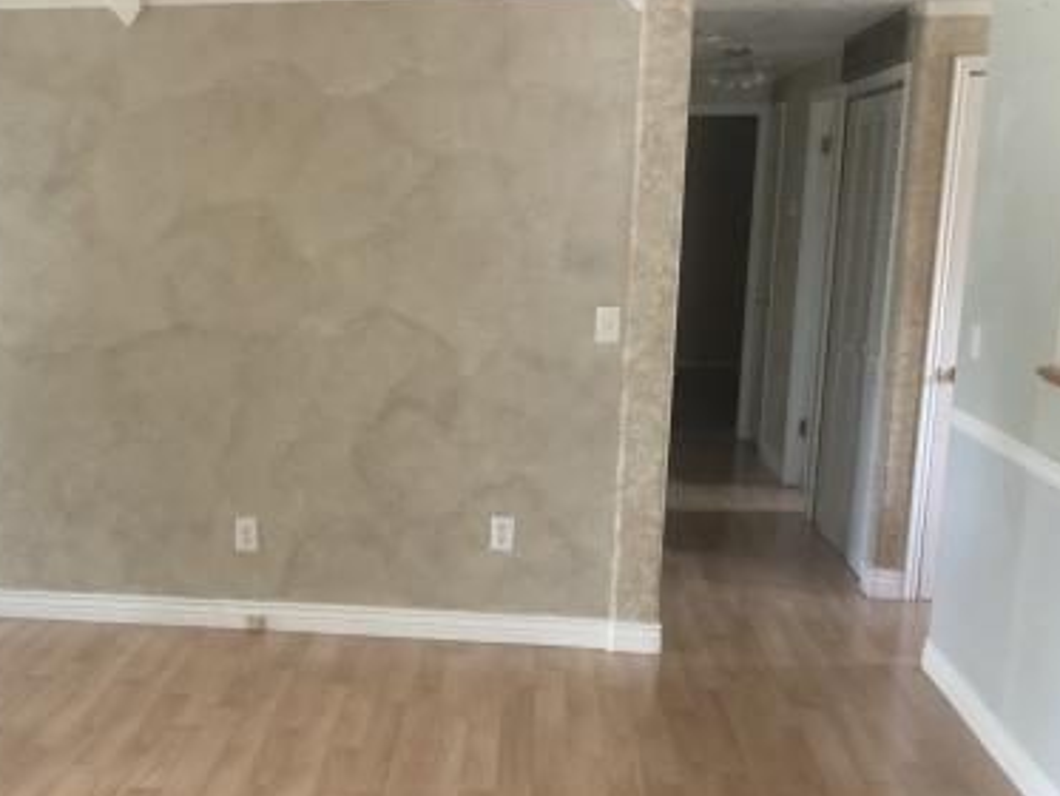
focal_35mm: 48
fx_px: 1470
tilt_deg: -11.0
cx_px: 230
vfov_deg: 30.1
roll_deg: +0.9
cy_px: 512
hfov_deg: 38.3
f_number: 1.8
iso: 50
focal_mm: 4
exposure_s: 1/15
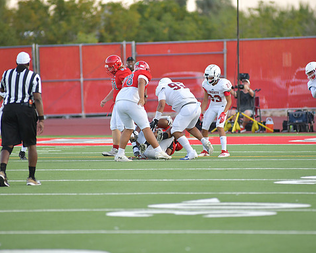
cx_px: 166
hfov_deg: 5.7
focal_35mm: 340
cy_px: 127
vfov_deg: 4.6
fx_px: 3180
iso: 1000
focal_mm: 300
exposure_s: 1/1250
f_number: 3.5
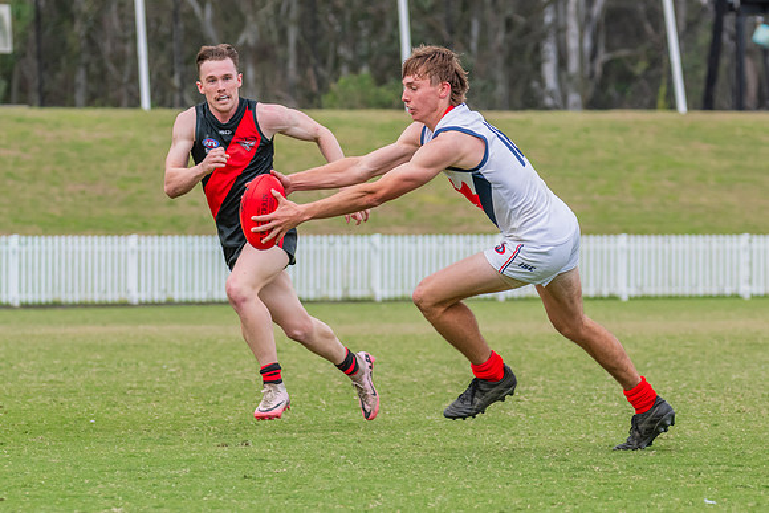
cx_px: 374
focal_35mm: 316
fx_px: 6759
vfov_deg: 4.3
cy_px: 230
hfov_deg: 6.5
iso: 800
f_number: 7.1
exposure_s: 1/1250
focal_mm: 210
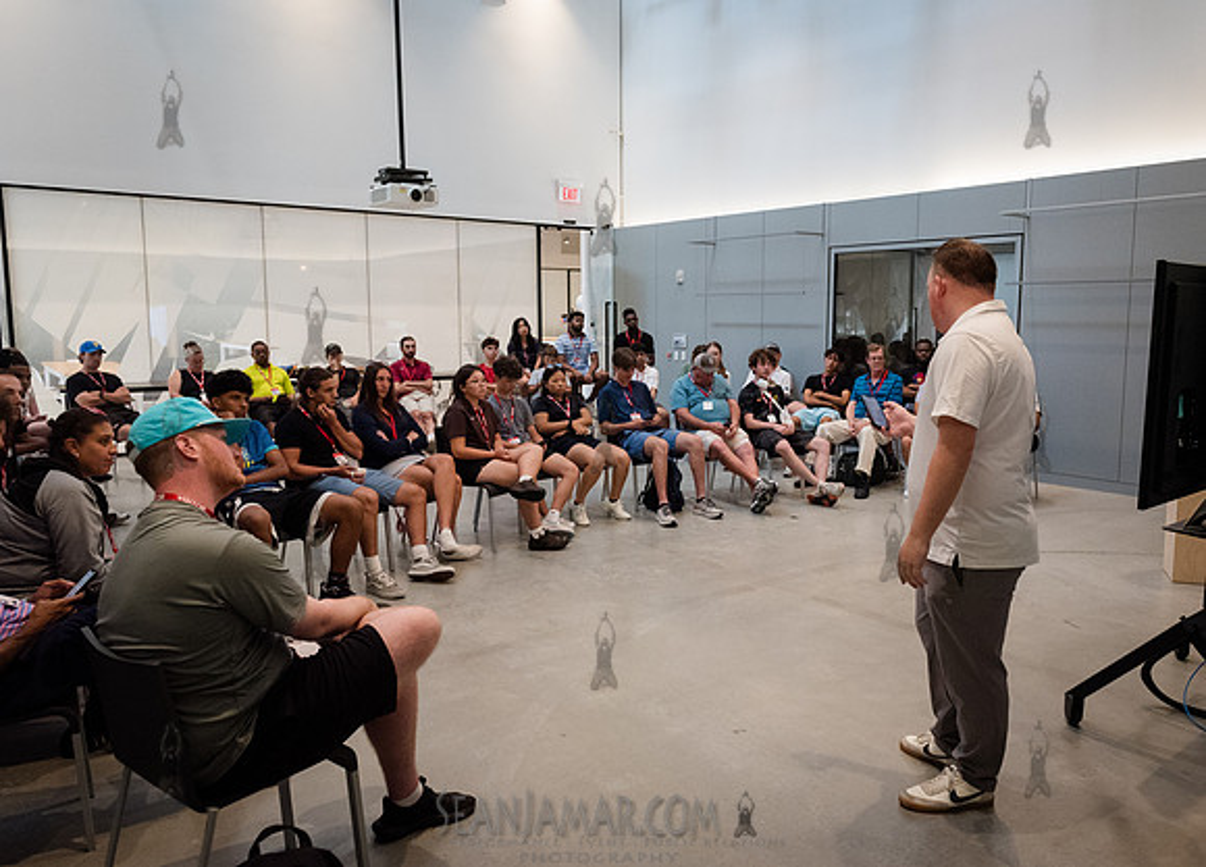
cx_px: 660
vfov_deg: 50.6
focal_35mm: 27
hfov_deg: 66.5
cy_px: 427
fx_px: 918
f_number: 4
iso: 6400
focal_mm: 24
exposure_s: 1/250
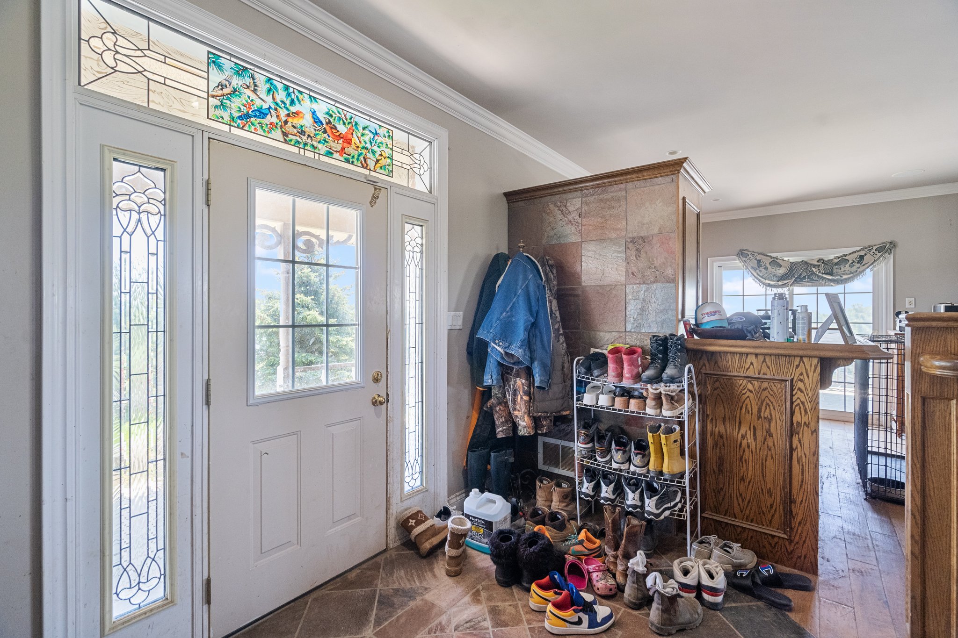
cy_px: 319
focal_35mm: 16
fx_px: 426
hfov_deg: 96.7
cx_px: 479
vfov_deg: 73.7
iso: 5000
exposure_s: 1/30
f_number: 5.6
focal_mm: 16
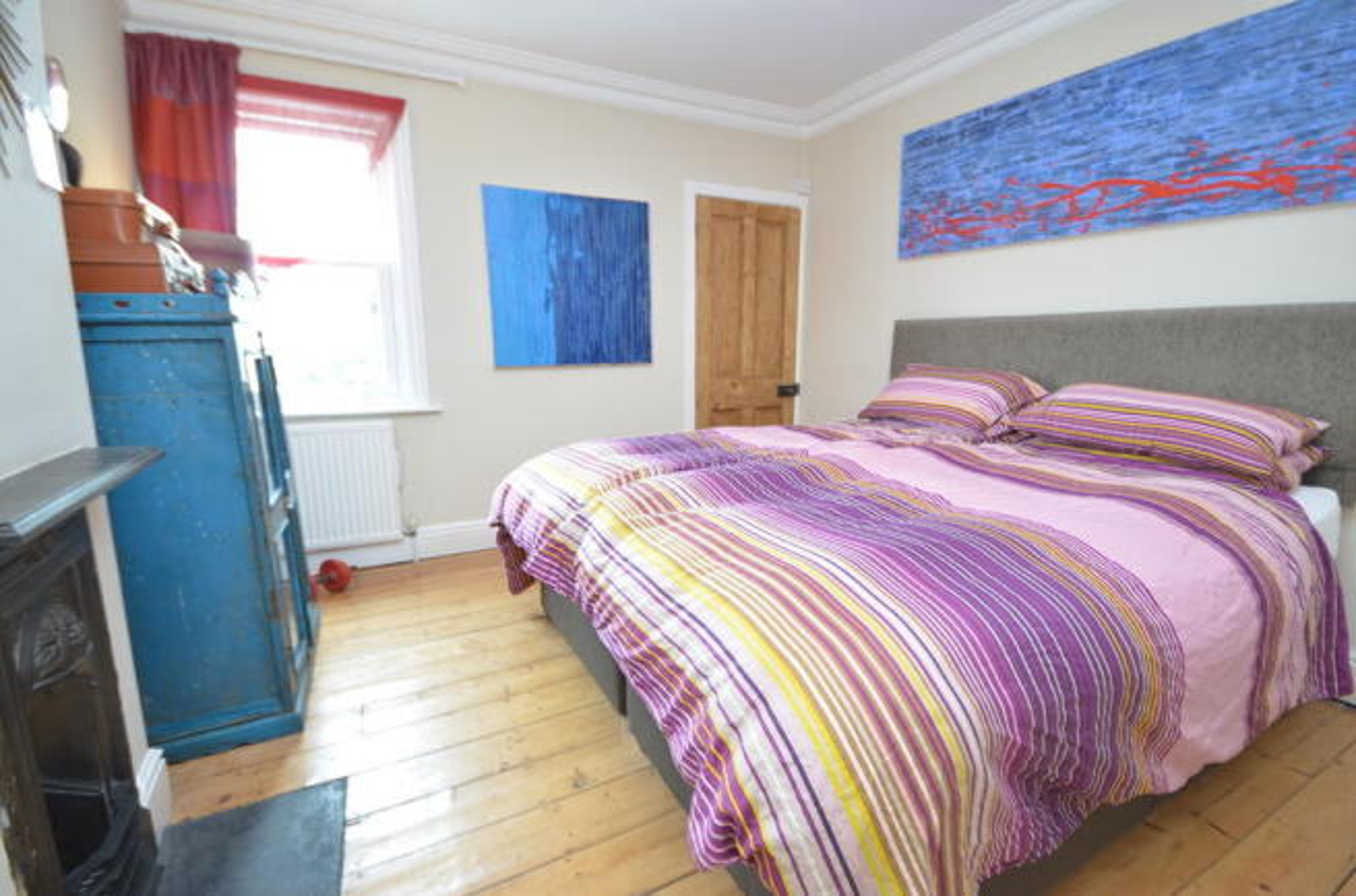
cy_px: 448
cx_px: 678
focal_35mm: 15
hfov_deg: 100.5
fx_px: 564
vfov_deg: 77.0
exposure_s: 1/5
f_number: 4
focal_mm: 10
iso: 100
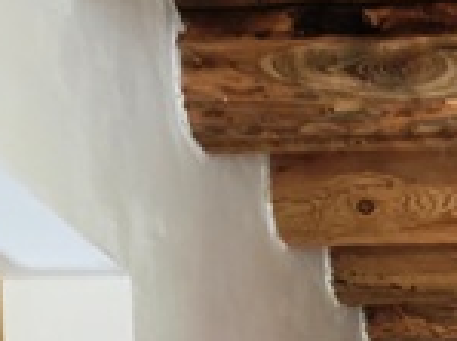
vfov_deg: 7.3
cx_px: 696
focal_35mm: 186
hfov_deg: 10.3
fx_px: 2450
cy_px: 931
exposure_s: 1/100
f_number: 1.9
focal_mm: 6.12
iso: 400
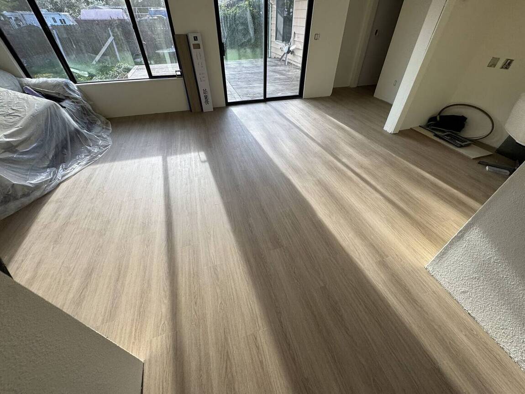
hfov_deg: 102.1
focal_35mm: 14
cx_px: 262
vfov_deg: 85.7
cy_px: 197
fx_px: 212
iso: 40
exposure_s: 1/209
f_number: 2.2
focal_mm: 2.22
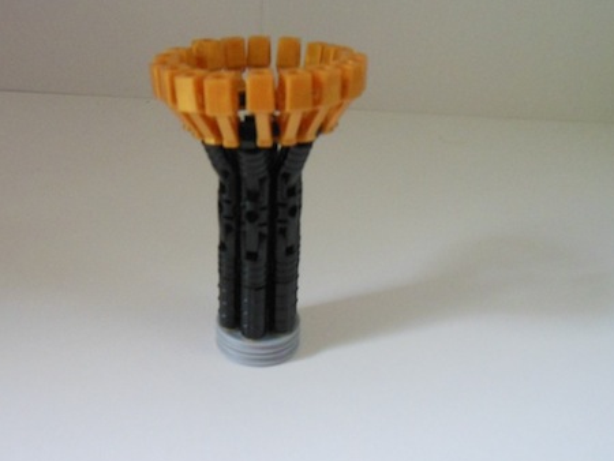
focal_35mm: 35
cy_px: 192
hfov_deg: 52.3
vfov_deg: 40.6
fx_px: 621
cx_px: 255
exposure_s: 1/4
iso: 800
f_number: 3.2
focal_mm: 4.5
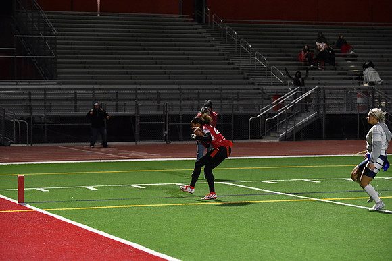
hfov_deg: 19.5
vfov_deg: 13.0
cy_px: 130
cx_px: 196
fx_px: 1144
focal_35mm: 105
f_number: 2.8
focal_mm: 105
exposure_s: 1/640
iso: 5600
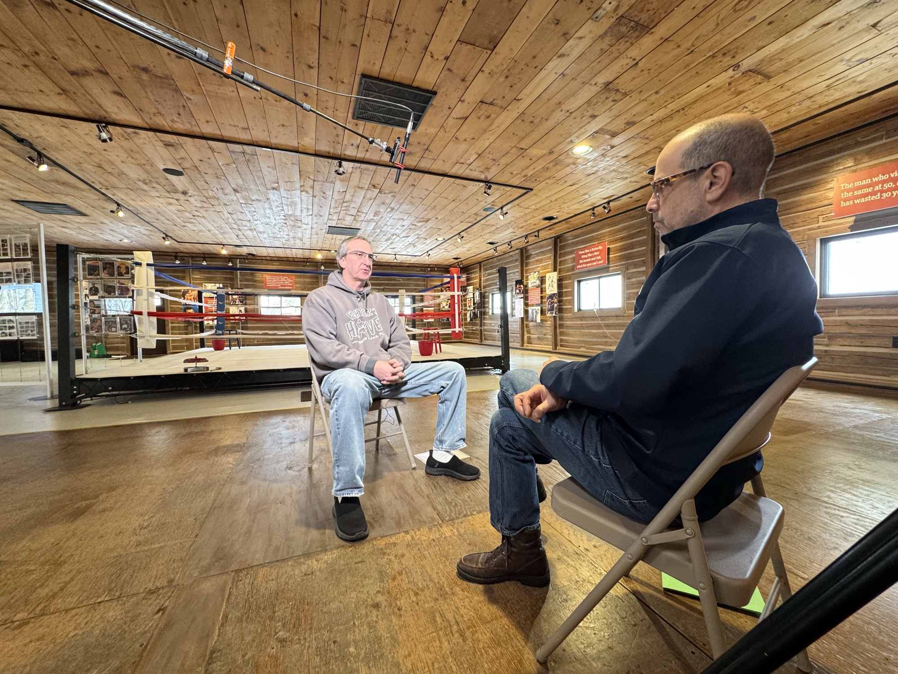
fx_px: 363
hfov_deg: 102.1
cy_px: 337
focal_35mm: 14
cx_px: 449
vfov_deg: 85.7
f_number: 2.2
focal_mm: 2.22
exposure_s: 1/60
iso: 200
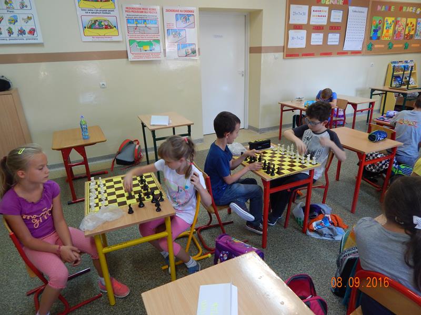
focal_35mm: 22
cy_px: 158
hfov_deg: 76.4
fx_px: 268
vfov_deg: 61.1
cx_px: 210
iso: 180
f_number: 3
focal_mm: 4
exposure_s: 1/30
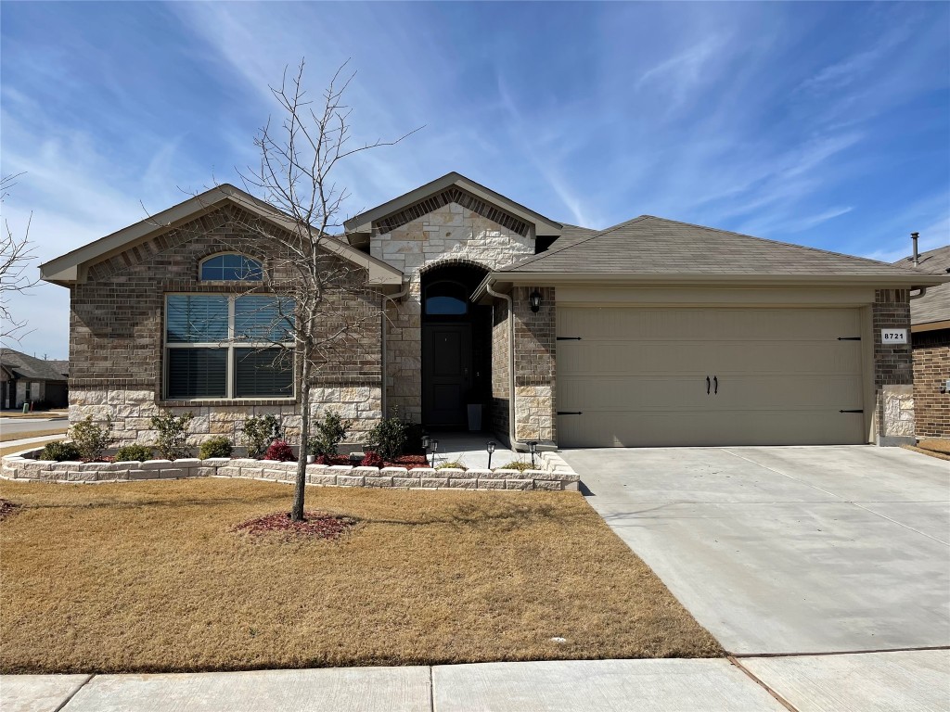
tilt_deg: +2.5
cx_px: 475
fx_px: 714
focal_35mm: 26
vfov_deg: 53.1
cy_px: 356
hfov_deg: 67.3
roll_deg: -0.7
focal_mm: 5.1
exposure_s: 1/5128
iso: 32
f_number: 1.6
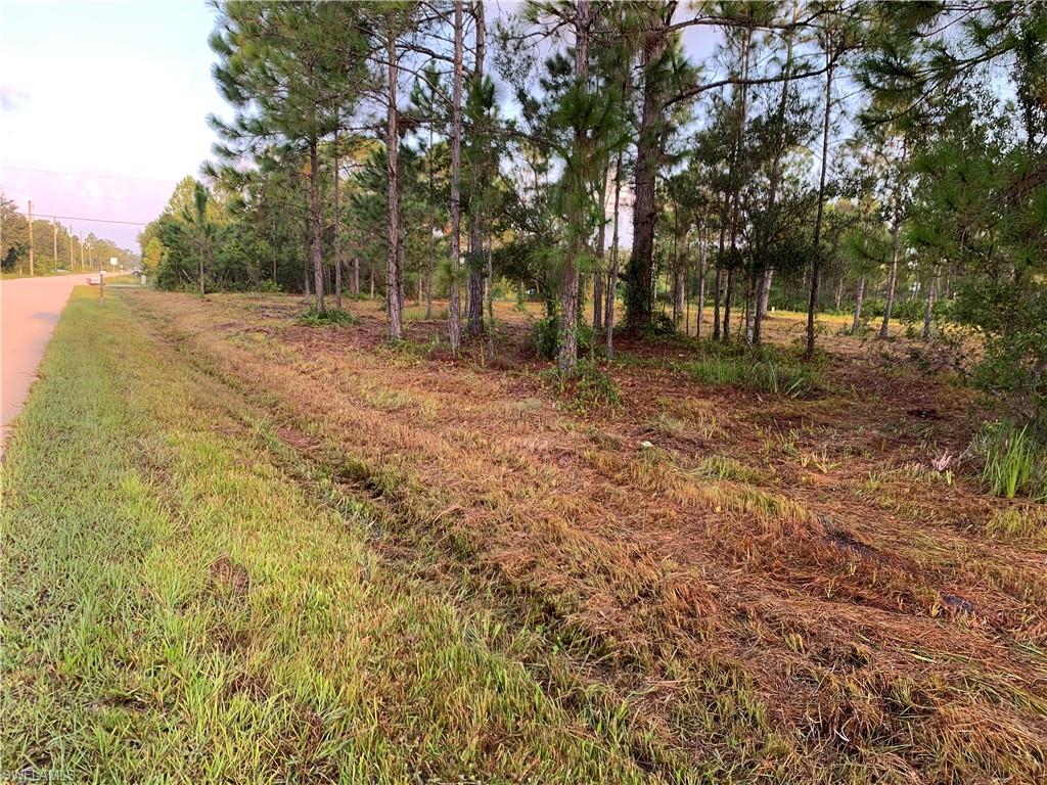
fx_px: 786
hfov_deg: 67.3
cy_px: 392
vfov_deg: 53.1
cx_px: 524
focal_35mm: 26
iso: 40
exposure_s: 1/122
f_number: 1.8
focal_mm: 4.25
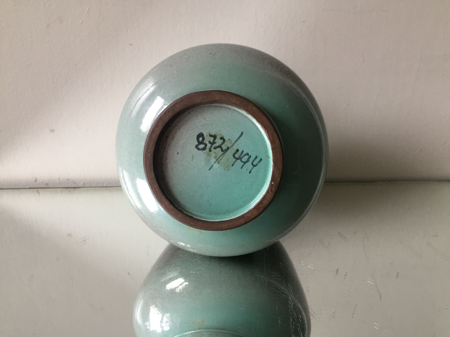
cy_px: 168
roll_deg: -1.6
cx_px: 225
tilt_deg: -22.9
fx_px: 377
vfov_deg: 48.2
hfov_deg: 61.7
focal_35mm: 29
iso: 125
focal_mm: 4.15
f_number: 2.2
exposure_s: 1/33
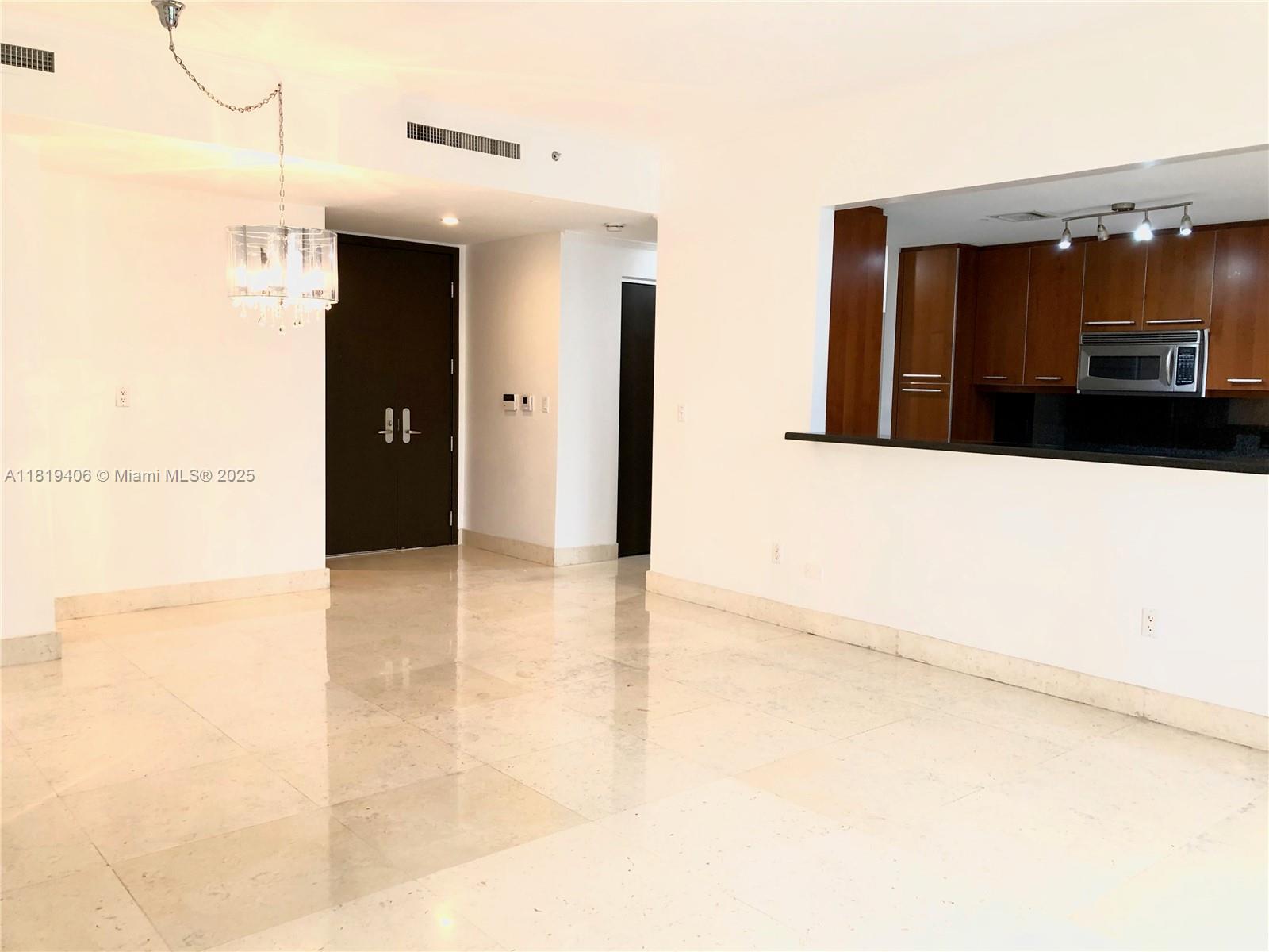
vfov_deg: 49.7
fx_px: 1026
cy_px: 476
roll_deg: -1.3
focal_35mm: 28
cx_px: 634
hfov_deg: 63.4
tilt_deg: -5.0
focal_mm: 4
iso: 40
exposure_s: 1/24
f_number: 1.8
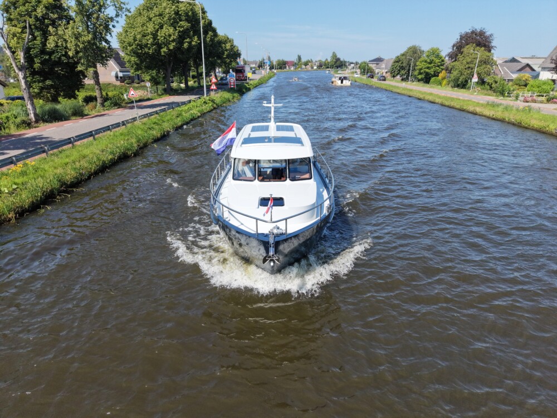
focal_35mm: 24
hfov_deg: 71.6
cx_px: 278
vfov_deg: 56.8
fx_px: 386
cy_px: 209
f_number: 1.8
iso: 290
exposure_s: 1/4000
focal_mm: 8.67
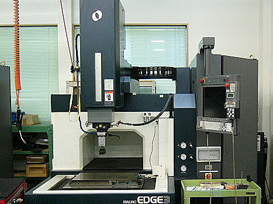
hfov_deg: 39.4
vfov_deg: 30.1
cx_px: 172
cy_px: 126
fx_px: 378
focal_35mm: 48
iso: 150
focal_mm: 5.8
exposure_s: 1/15
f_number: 2.8
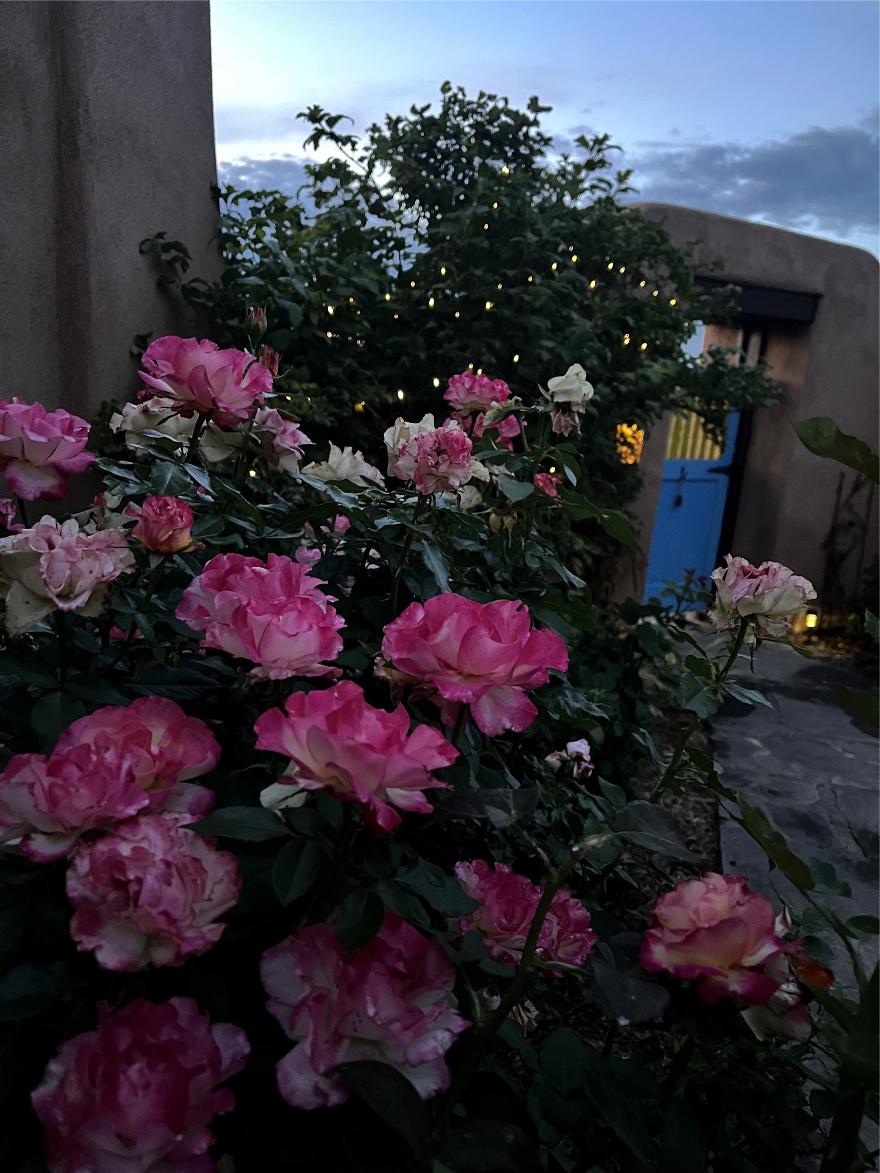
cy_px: 586
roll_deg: -6.0
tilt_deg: -14.0
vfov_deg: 67.3
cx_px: 440
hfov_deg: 53.1
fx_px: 881
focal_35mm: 26
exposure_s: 1/17
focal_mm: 5.1
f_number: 1.6
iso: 1000
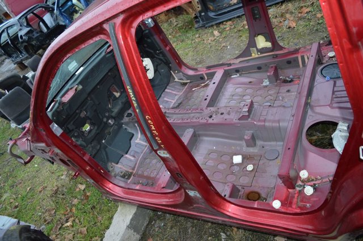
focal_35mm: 27
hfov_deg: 67.4
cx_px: 182
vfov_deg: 47.8
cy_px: 120
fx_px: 272
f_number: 3.5
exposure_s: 1/60
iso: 400
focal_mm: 18
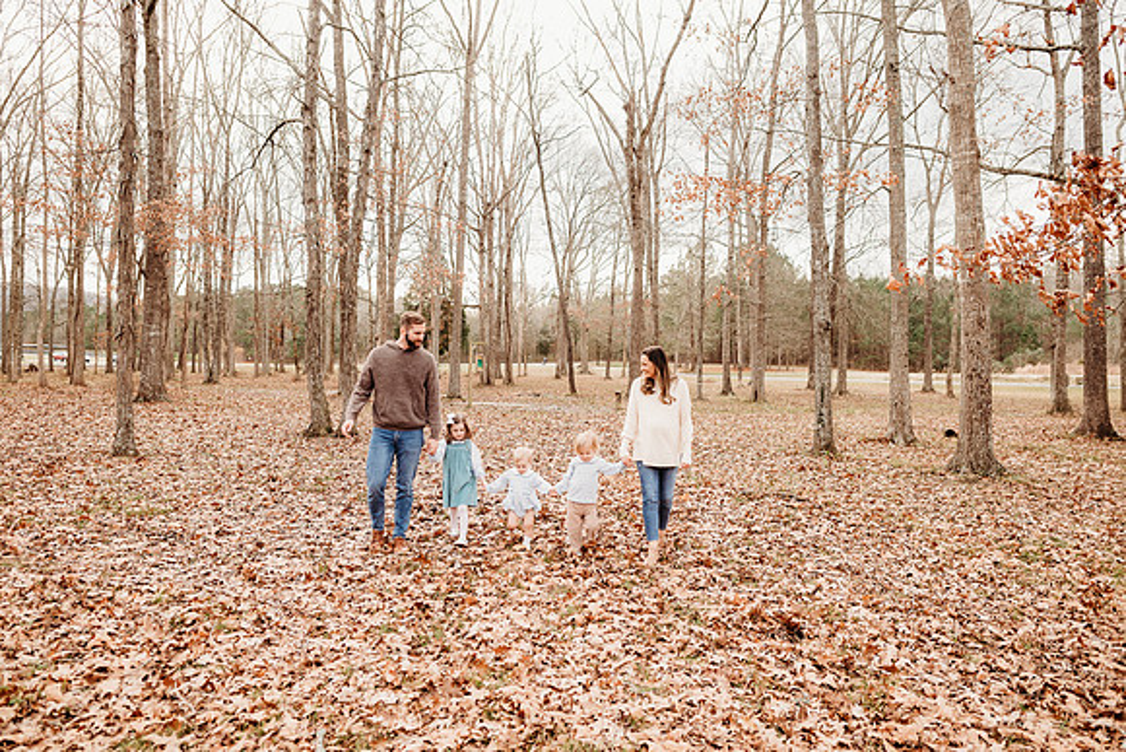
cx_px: 563
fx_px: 751
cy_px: 376
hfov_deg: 73.7
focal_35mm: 24
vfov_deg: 53.2
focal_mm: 24
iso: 200
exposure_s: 1/250
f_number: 3.2
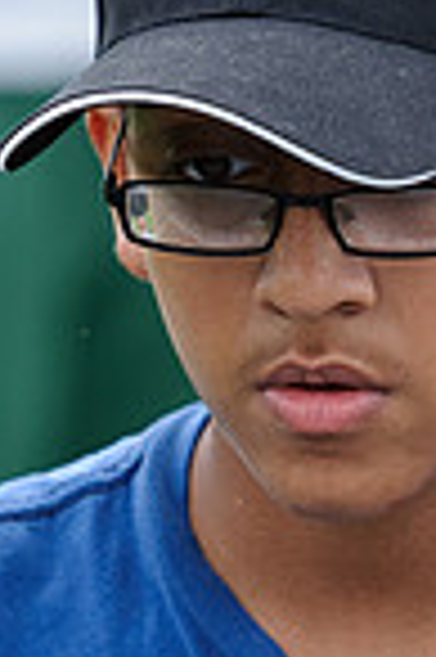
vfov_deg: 2.6
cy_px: 580
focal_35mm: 787
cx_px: 330
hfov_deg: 1.7
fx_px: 14330
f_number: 2.8
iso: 200
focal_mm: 170
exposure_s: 1/350
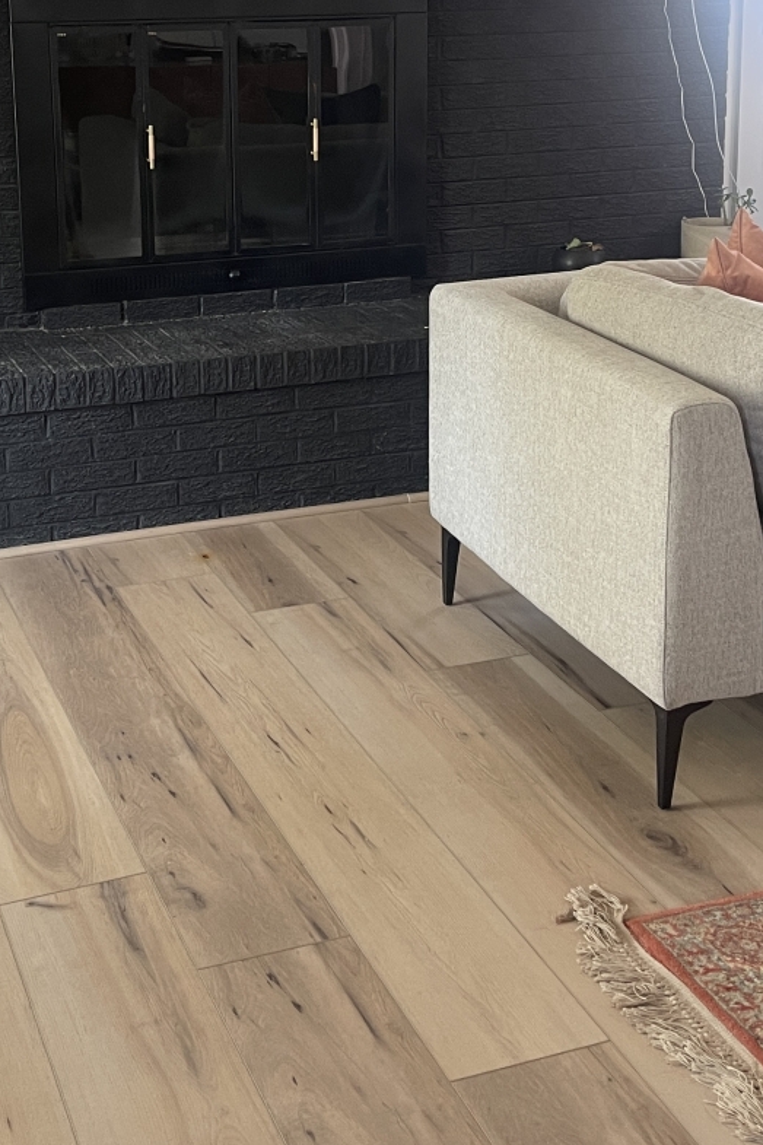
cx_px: 375
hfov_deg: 25.5
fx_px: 1686
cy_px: 312
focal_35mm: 53
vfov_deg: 36.8
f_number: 1.6
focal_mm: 5.1
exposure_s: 1/60
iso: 125
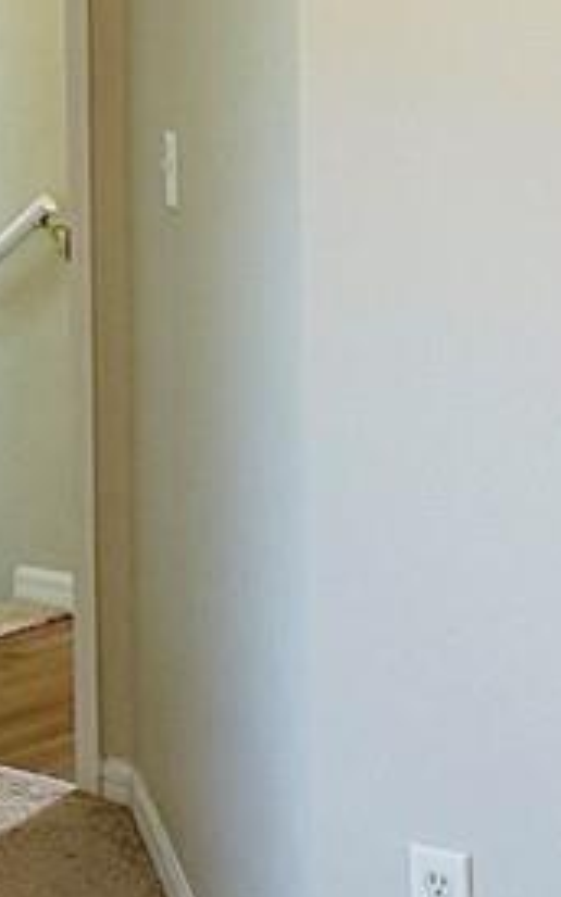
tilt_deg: -0.5
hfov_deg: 8.7
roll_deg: +0.6
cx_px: -232
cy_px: 49
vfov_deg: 14.0
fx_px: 3619
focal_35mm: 148
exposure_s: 1/130
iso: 200
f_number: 1.78
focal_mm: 6.76
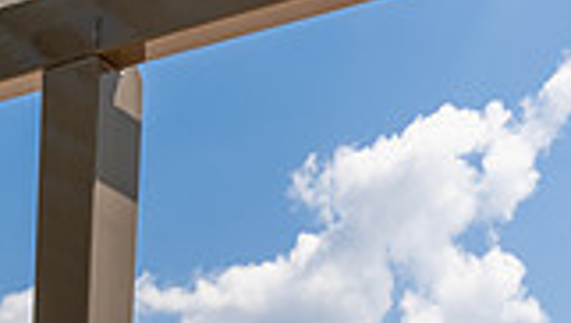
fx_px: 1198
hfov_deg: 26.8
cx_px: 266
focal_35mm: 79
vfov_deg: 12.3
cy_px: 763
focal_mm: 27
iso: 250
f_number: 13
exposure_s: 1/200
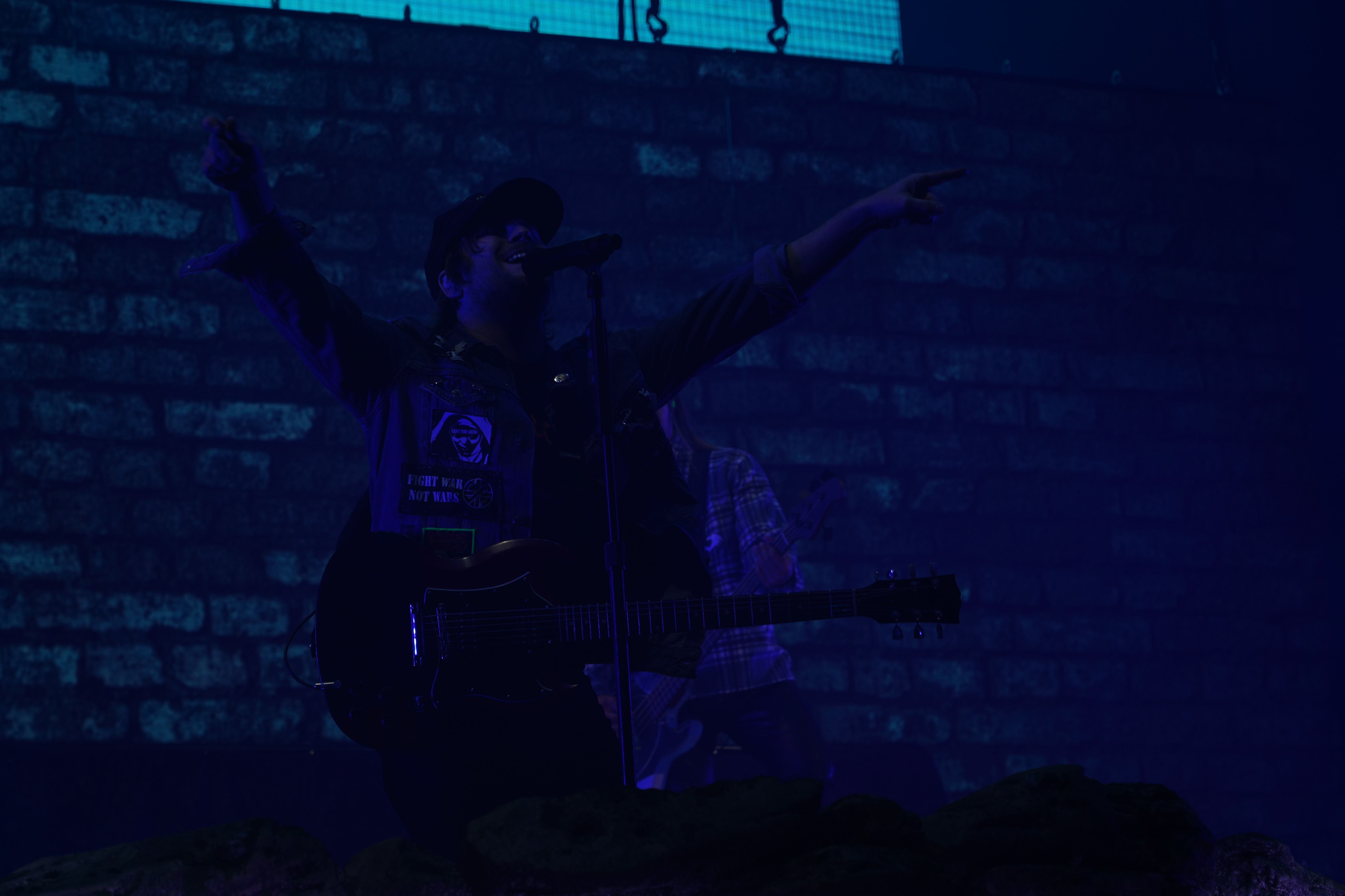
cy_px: 448
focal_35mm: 105
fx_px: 3923
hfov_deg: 19.5
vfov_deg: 13.0
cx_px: 672
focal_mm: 105
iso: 100
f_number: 6.3
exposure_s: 1/320
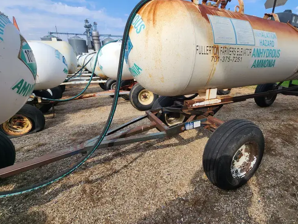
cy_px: 104
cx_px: 186
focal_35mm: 17
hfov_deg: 89.3
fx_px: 146
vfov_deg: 74.7
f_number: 2.2
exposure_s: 1/1222
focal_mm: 2.2
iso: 50
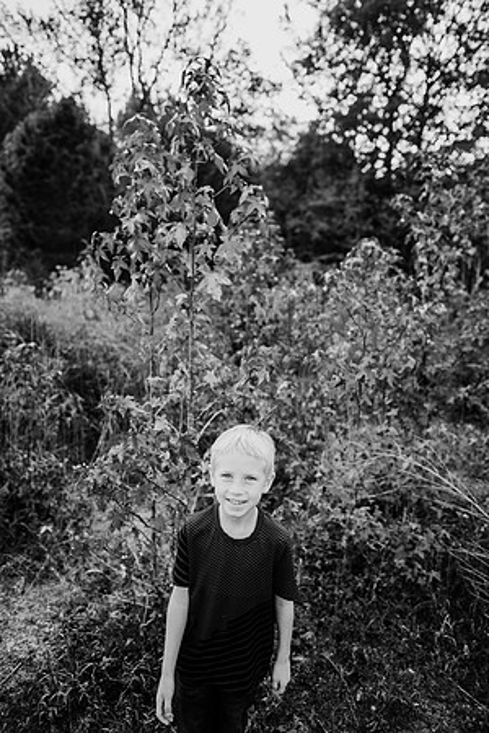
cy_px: 366
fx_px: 489
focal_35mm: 24
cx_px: 244
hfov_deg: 53.1
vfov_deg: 73.7
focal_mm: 24
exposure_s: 1/800
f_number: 2.5
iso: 200
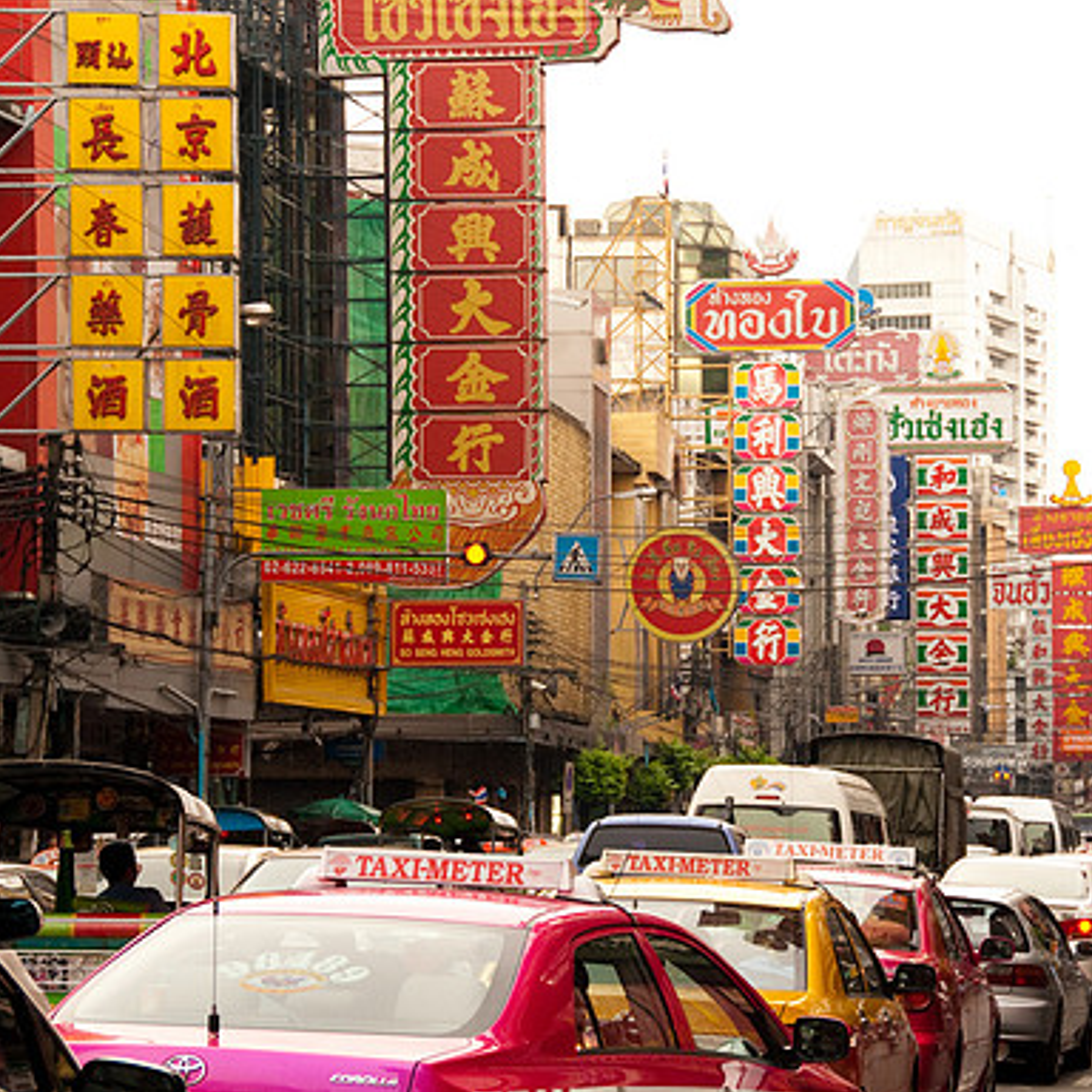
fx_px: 5162
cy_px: 546
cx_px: 768
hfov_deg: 12.1
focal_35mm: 145
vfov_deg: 12.1
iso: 640
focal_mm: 75
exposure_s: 1/180
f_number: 7.1
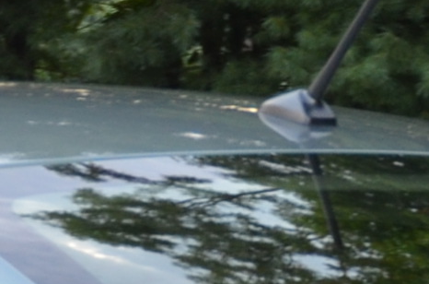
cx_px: 243
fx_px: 3114
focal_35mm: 262
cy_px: 994
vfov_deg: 4.9
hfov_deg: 7.9
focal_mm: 22
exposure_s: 1/80
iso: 400
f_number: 4.5
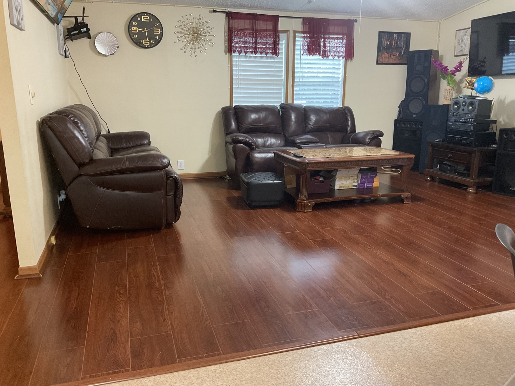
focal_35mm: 29
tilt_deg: -13.6
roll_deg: -1.4
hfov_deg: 61.7
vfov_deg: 48.2
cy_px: 193
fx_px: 431
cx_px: 258
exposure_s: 1/60
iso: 200
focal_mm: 3
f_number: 1.8
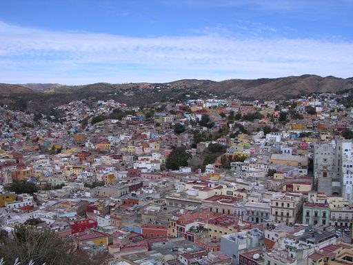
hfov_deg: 49.0
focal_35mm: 38
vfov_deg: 37.7
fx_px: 388
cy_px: 132
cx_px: 176
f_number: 5.6
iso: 100
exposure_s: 1/289
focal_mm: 5.8
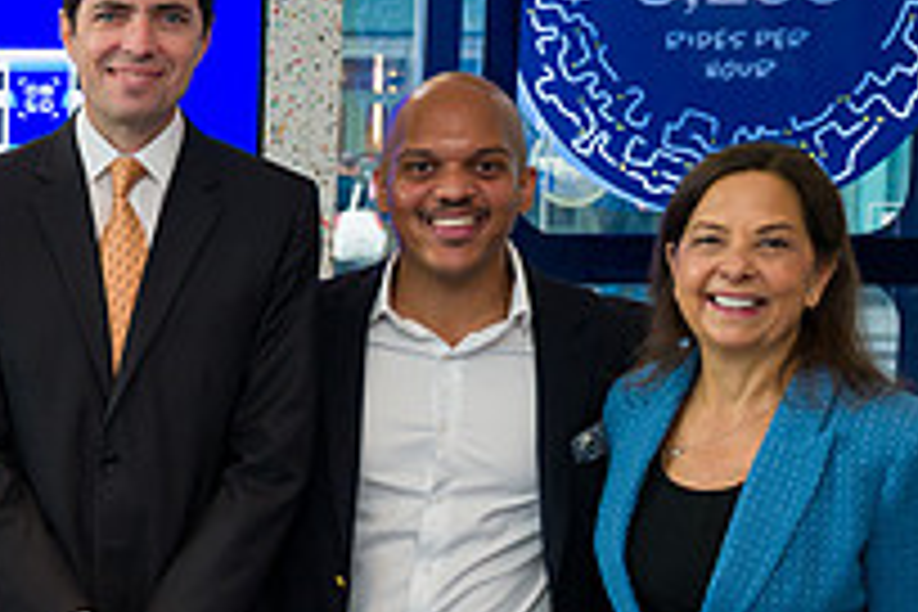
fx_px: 2652
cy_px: 451
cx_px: -350
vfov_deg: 13.1
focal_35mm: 104
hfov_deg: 18.0
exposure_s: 1/200
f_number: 3.5
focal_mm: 33.5
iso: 400
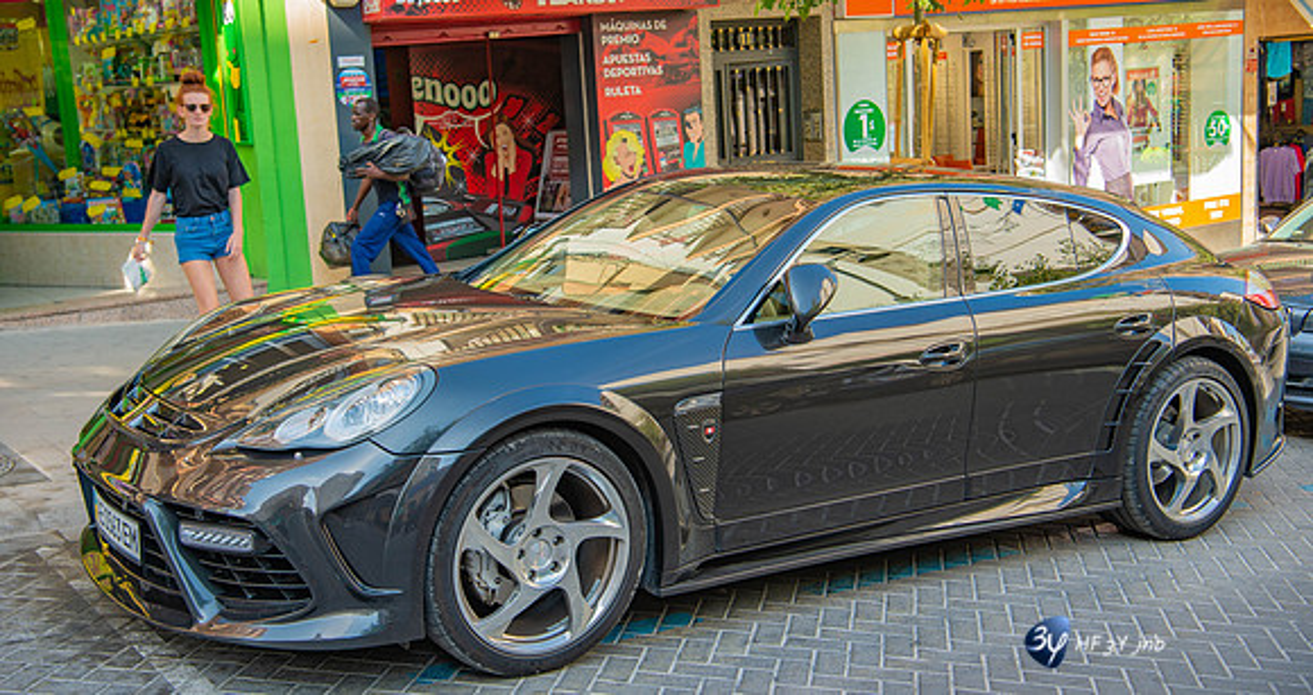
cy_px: 304
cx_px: 656
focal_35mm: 45
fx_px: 1531
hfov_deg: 46.4
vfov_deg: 25.6
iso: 100
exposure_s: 1/100
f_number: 5
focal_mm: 42
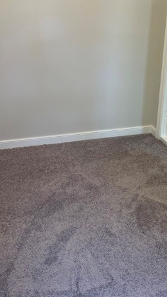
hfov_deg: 25.4
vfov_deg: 43.3
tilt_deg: -20.6
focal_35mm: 47
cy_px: 106
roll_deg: -1.1
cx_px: 94
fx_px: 370
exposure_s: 1/60
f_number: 1.6
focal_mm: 4.2
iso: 64
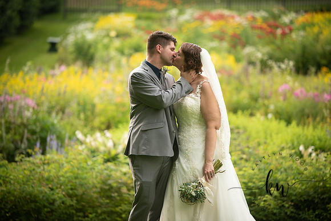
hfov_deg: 11.4
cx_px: 166
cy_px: 110
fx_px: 1655
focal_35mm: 180
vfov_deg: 7.6
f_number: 2.8
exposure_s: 1/800
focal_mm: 180
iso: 250
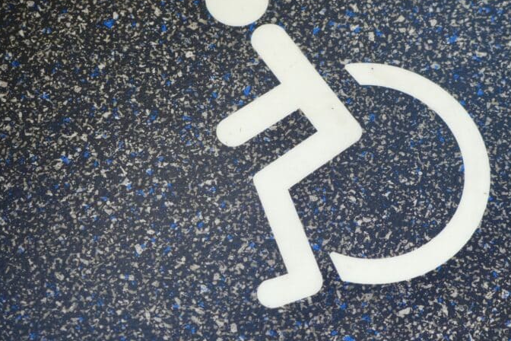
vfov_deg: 13.8
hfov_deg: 20.6
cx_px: 325
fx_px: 1405
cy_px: 139
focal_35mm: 99
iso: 1000
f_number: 4
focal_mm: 65
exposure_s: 1/250
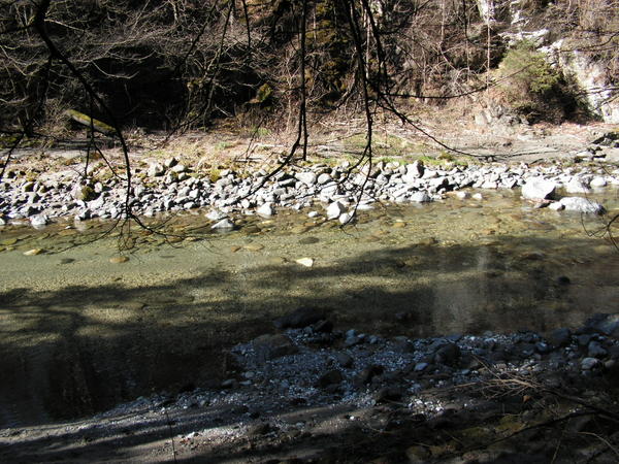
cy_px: 232
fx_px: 644
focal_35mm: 36
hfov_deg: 51.4
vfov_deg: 39.7
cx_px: 310
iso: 50
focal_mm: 6
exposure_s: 1/160
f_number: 3.2
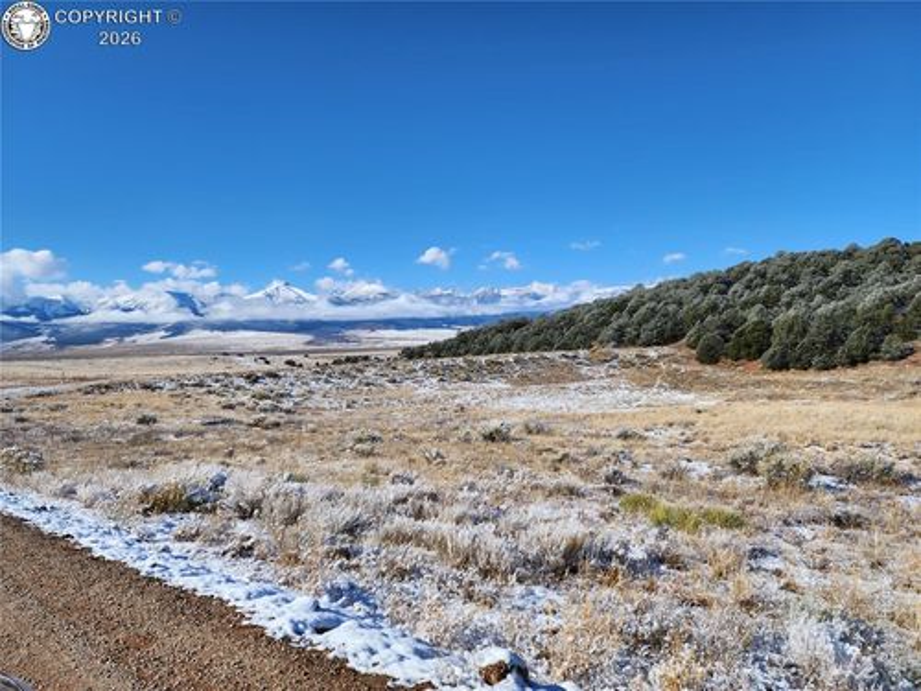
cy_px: 346
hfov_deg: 73.9
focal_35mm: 23
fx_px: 612
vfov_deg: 58.9
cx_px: 460
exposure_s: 1/1723
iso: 12
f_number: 1.8
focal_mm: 6.4
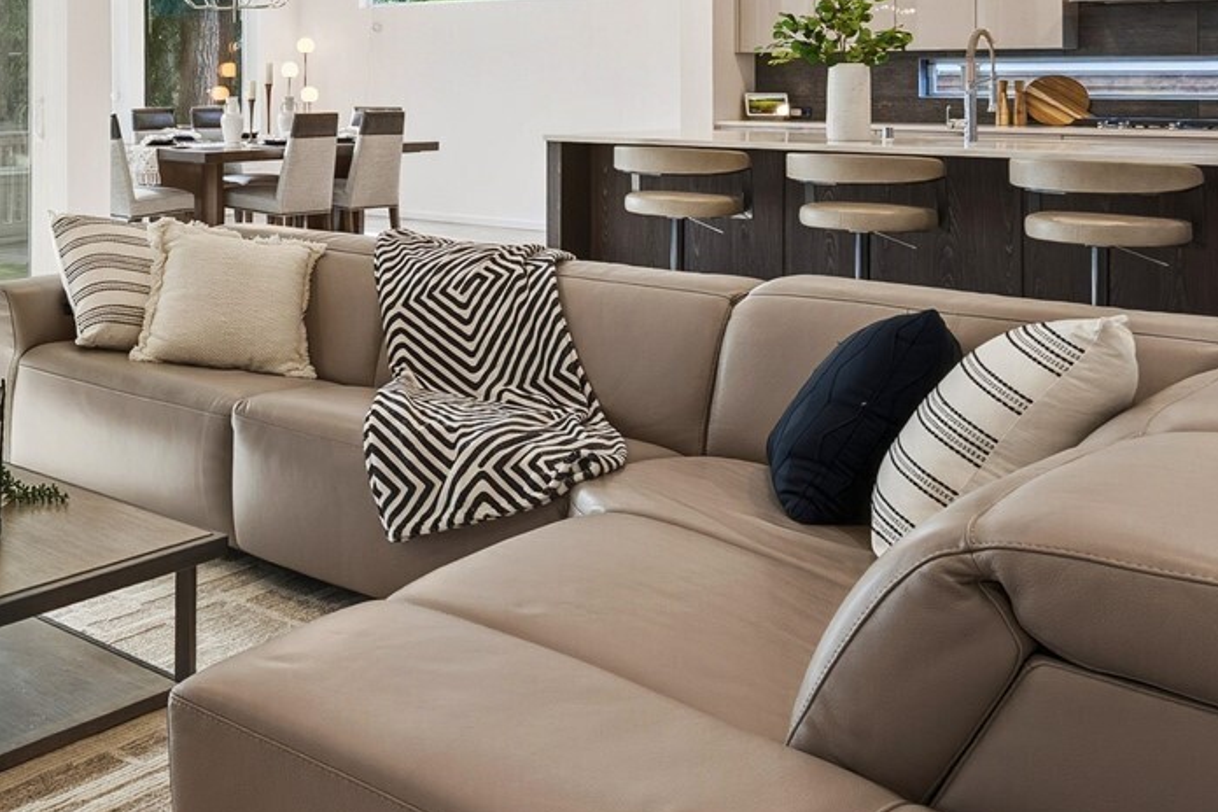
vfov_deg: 32.6
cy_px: 89
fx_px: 1319
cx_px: -86
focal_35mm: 39
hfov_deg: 40.9
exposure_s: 1/30
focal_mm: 16
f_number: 11
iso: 100
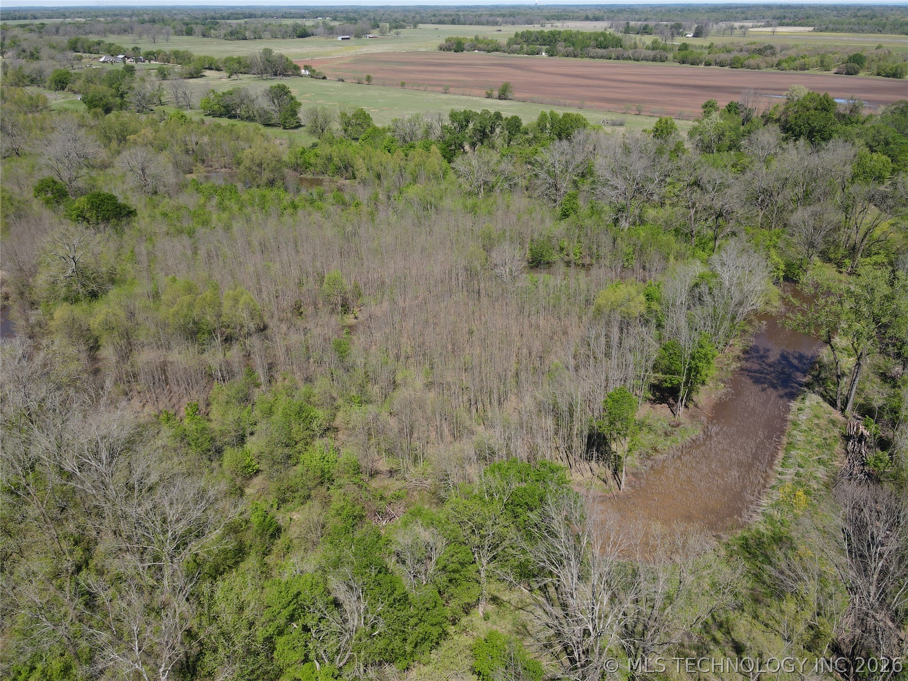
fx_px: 630
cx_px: 454
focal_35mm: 24
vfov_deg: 56.8
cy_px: 340
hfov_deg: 71.6
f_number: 2.8
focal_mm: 4.5
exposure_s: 1/500
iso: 100
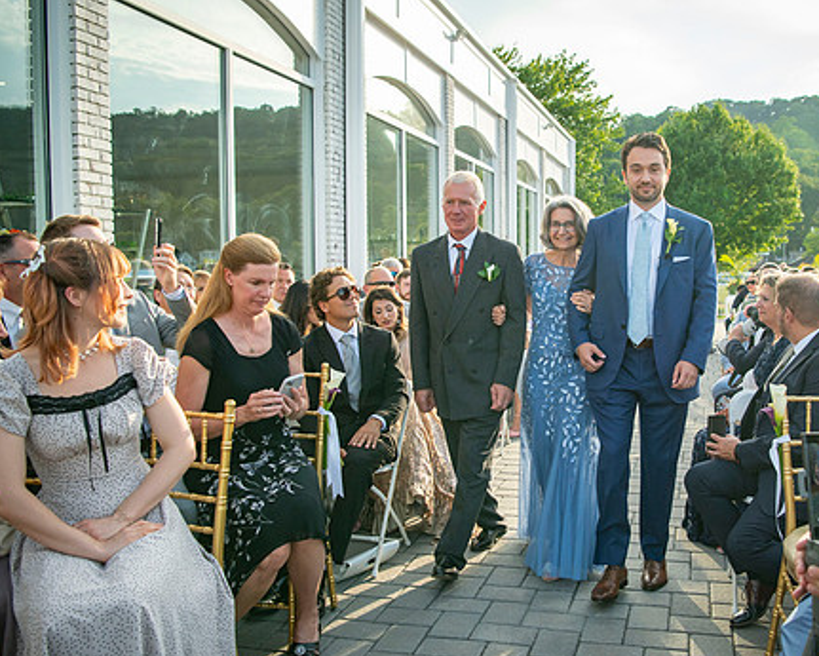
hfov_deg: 49.5
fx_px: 873
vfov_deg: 41.2
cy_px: 330
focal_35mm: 36
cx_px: 533
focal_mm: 27
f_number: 4
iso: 800
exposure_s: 1/4000
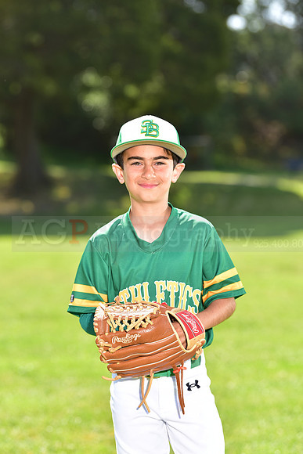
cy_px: 227
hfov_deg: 10.2
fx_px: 1703
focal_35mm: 135
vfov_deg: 15.2
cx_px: 152
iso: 100
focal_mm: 135
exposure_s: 1/250
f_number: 4.5
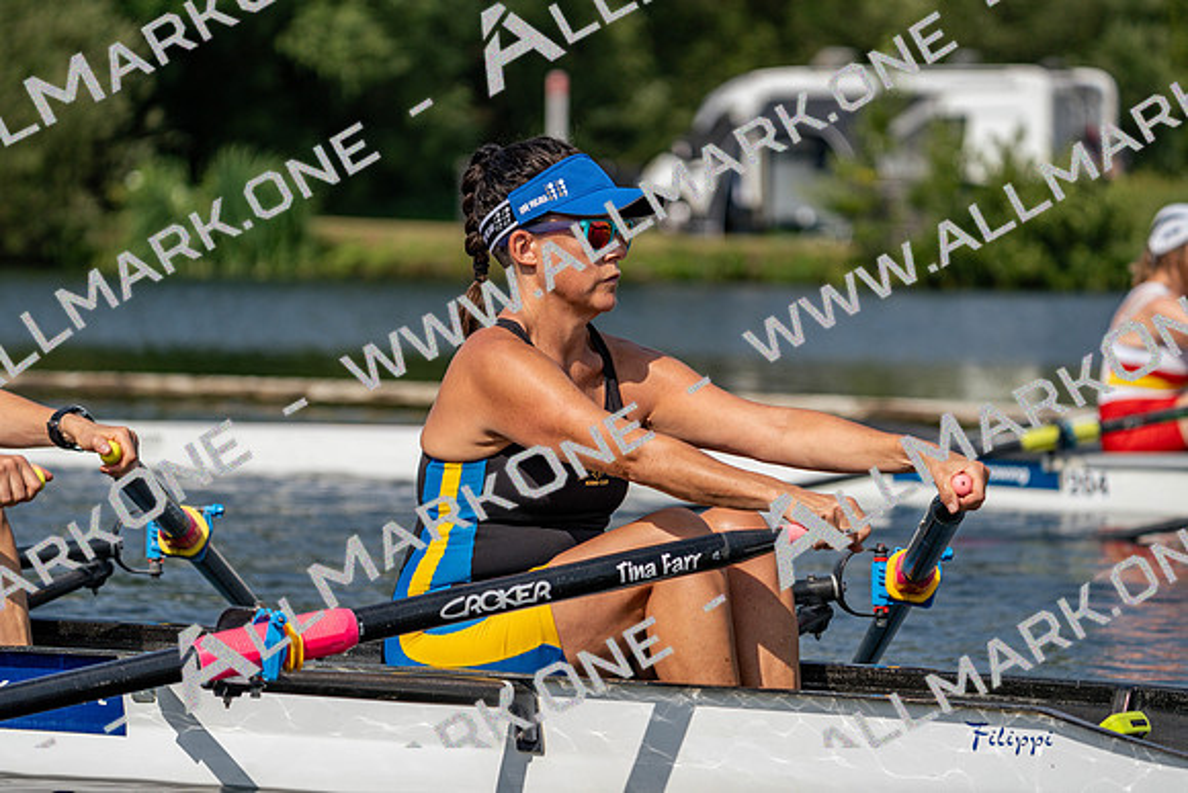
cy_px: 396
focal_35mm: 200
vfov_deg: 6.9
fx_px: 6601
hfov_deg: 10.3
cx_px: 594
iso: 125
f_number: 5.6
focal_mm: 200
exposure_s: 1/1600
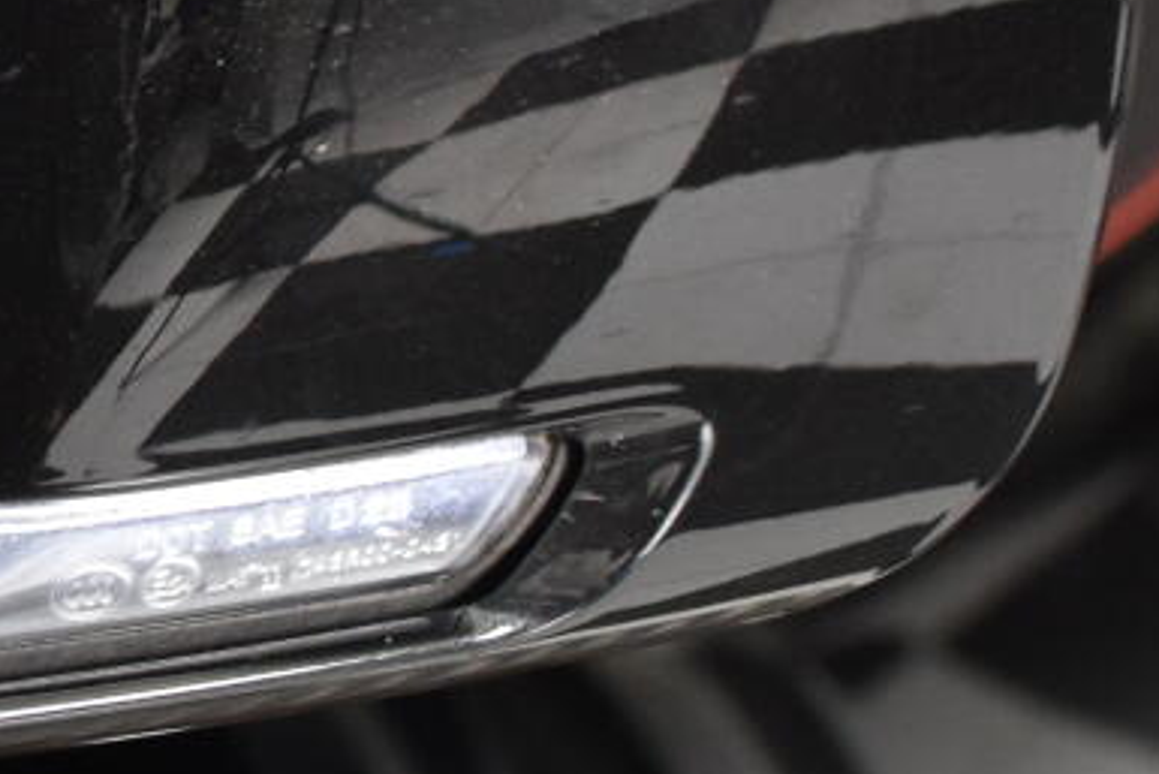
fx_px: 8779
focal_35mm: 273
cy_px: 176
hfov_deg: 7.3
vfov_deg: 5.0
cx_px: -1063
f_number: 4.5
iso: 800
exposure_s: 1/160
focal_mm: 35
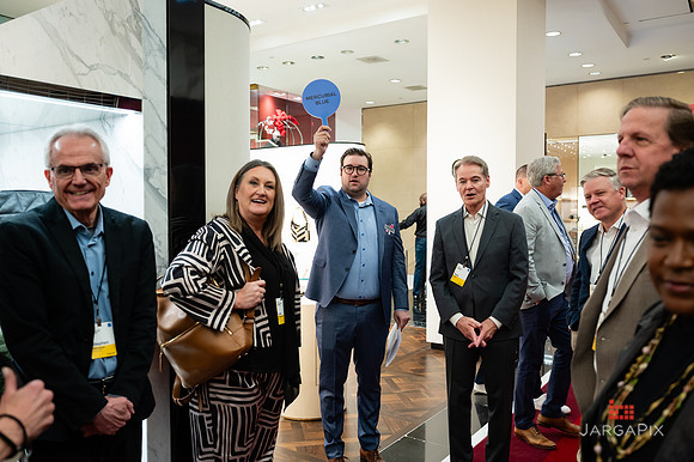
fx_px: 569
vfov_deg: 44.2
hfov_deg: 62.7
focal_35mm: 30
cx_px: 347
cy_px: 231
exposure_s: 1/160
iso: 1250
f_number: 3.2
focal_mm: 29.5
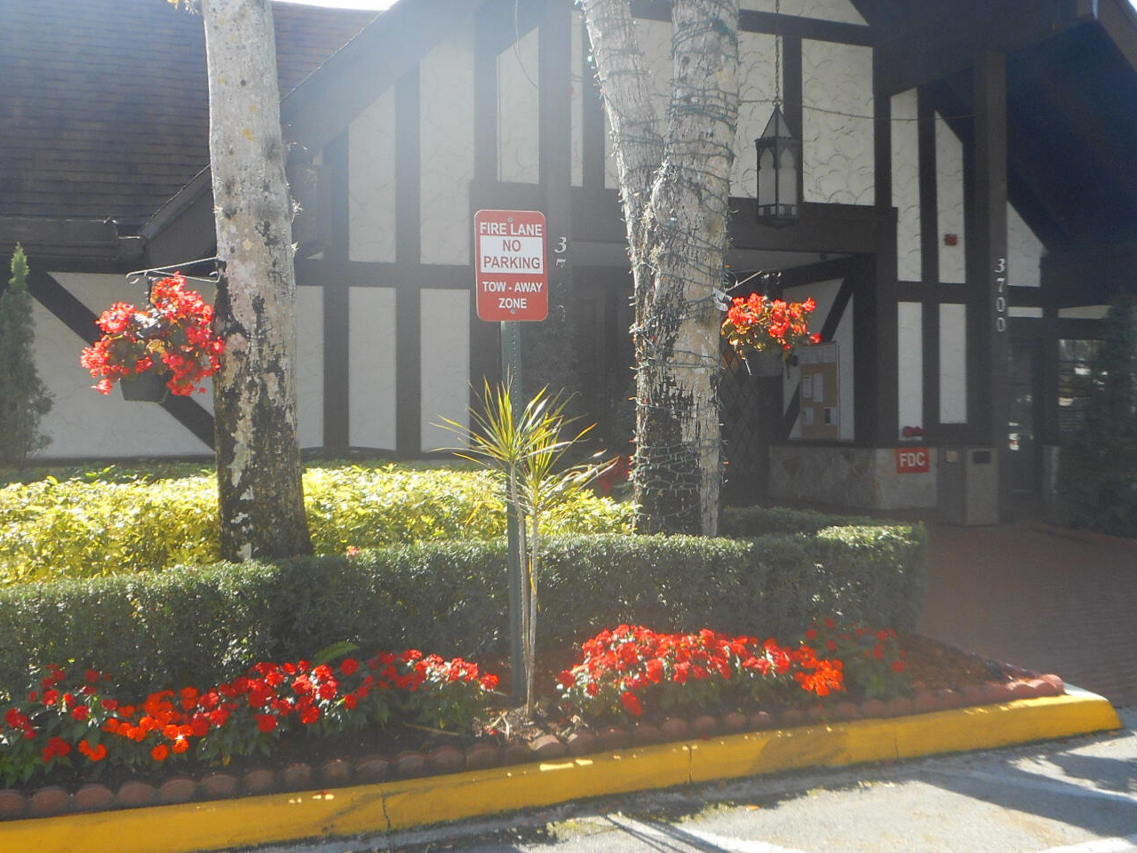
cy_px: 375
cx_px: 657
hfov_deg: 46.6
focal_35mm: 40
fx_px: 1314
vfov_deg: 35.9
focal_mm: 4.5
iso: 80
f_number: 3.7
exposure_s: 1/200
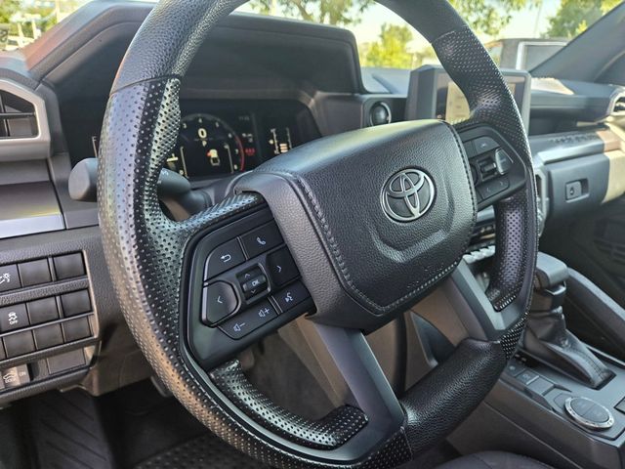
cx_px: 312
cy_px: 234
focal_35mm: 23
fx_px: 415
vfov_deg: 58.9
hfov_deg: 73.9
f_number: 1.8
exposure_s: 1/180
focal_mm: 5.4
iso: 100
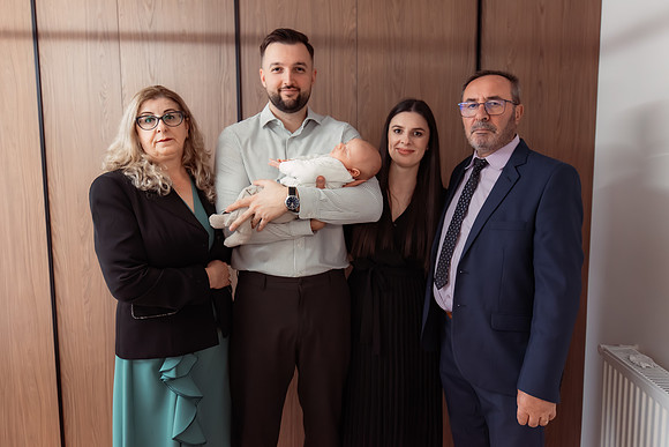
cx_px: 334
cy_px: 224
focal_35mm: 27
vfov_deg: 48.6
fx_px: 494
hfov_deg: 68.2
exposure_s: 1/200
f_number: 3.2
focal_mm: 26
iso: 1600
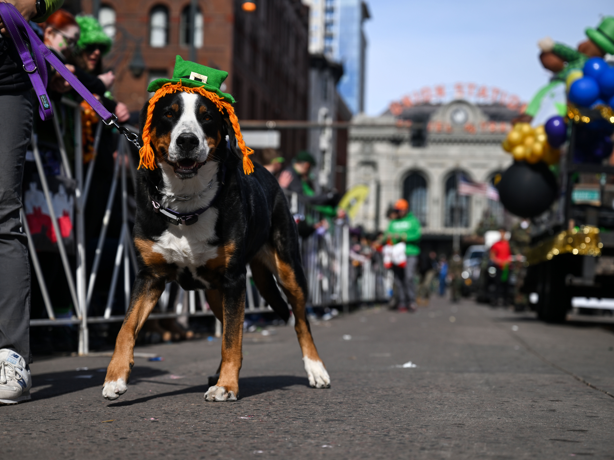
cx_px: 304
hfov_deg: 25.7
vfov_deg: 19.4
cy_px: 230
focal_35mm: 76
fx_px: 1348
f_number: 4
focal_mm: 70
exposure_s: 1/1000
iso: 64
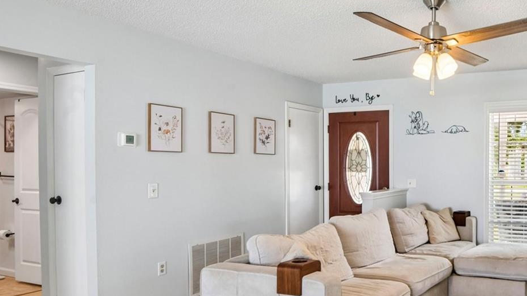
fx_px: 405
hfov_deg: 59.7
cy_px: 174
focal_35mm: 29
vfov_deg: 40.0
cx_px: 436
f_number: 8
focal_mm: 16
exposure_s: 1/50
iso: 400
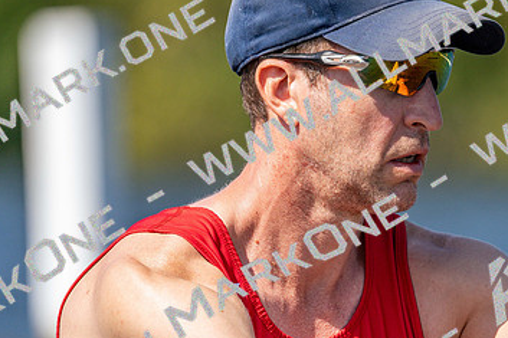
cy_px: 189
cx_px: 366
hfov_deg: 2.6
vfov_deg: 1.7
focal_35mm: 804
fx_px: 11340
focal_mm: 489
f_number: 6.3
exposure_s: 1/2000
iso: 320
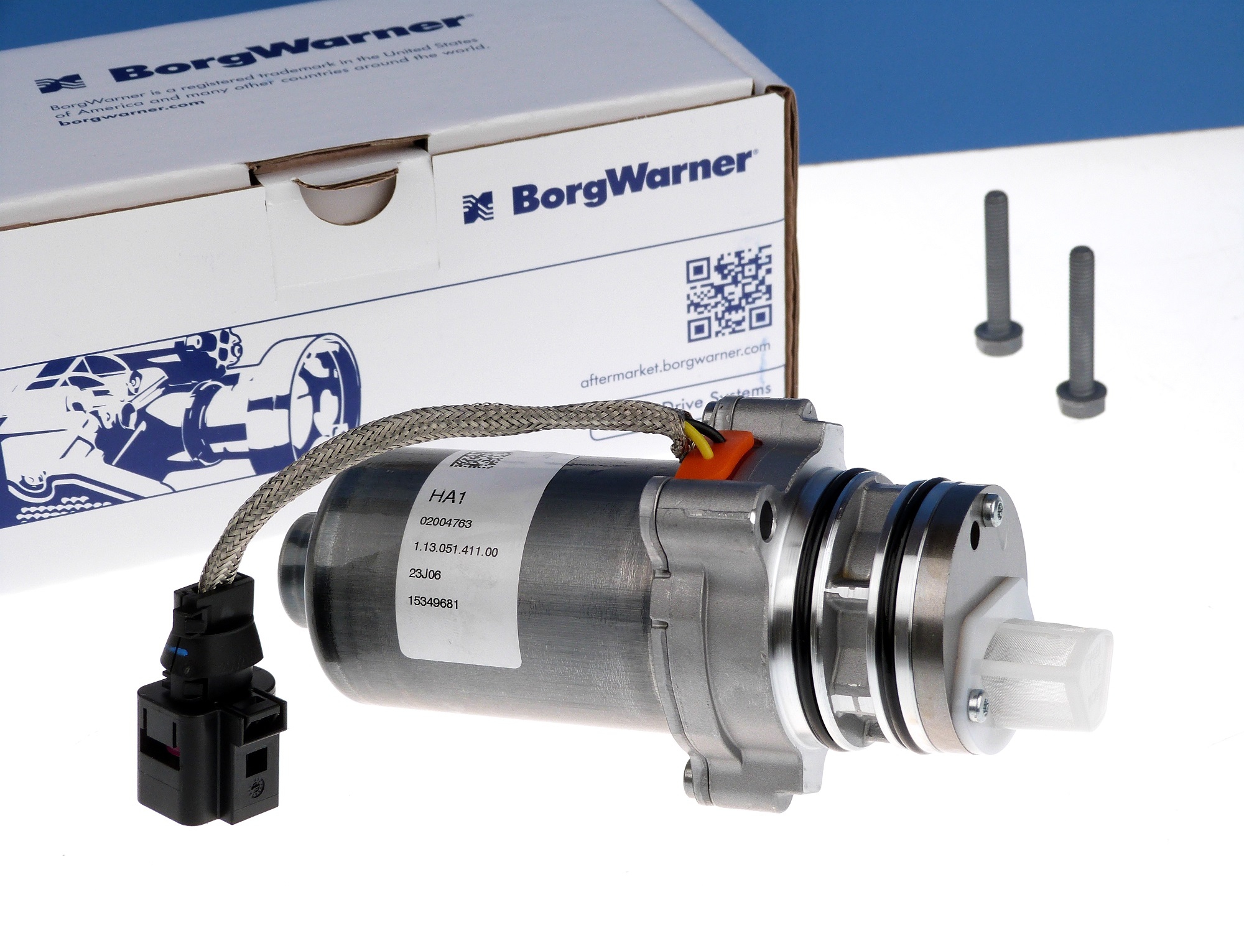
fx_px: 2767
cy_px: 466
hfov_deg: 25.3
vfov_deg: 19.1
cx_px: 622
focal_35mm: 77
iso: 100
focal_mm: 13.8
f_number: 4
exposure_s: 1/125
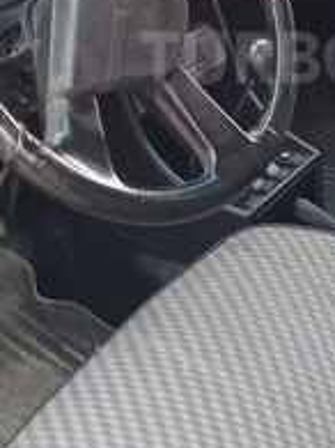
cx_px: 317
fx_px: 1020
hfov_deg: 18.3
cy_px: 57
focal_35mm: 79
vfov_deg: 24.1
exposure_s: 1/50
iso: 64
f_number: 2.2
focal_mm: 3.3
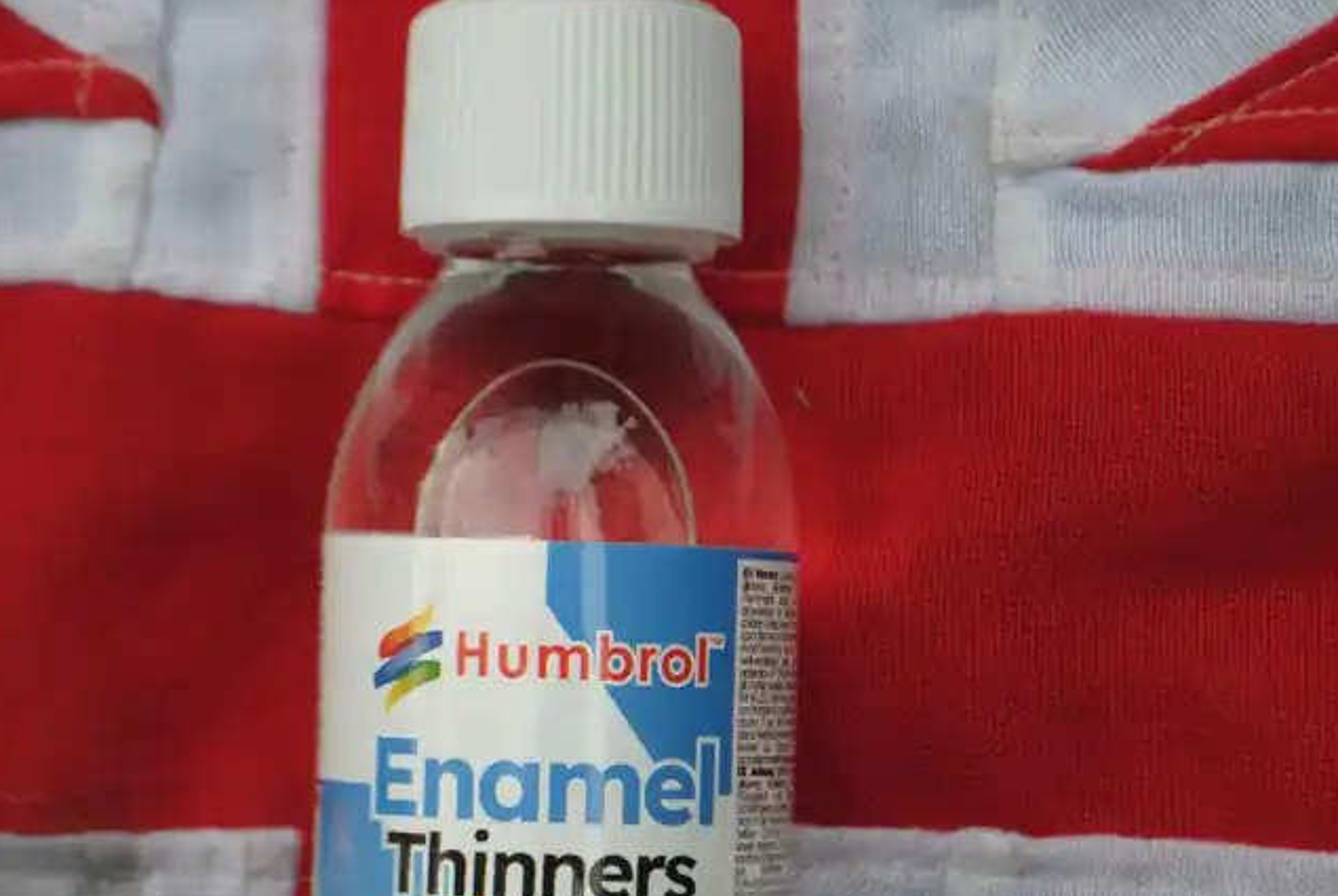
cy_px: 619
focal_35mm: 118
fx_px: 4391
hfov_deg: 17.3
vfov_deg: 11.6
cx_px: 568
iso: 200
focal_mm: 50
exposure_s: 1/125
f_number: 5.6
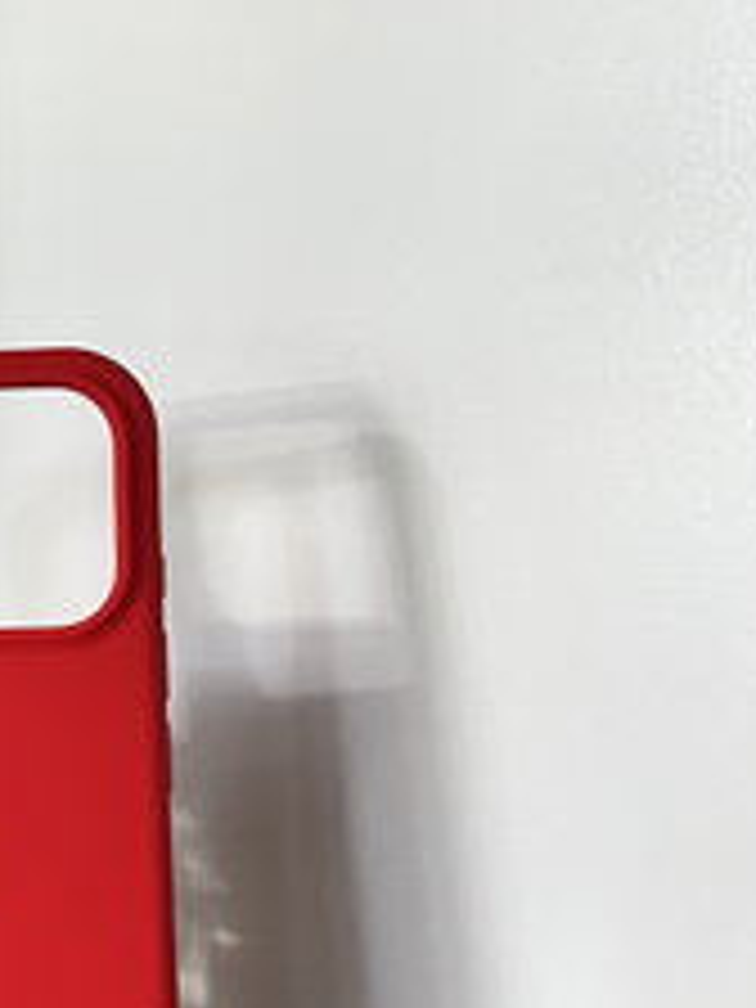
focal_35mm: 62
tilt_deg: -5.2
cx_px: -81
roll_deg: +2.4
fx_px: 1805
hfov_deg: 22.3
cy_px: 610
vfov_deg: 31.1
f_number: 1.5
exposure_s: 1/60
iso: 500
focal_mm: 5.7
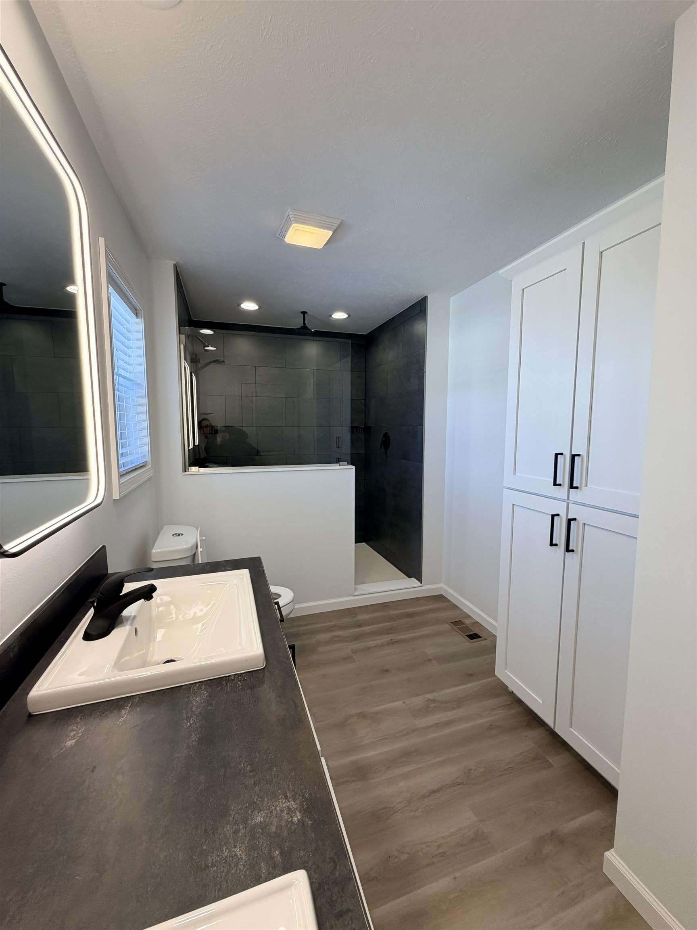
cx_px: 348
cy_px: 465
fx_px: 376
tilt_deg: -4.3
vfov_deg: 102.1
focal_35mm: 14
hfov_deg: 85.7
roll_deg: +0.1
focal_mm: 2.22
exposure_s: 1/120
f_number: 2.2
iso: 100
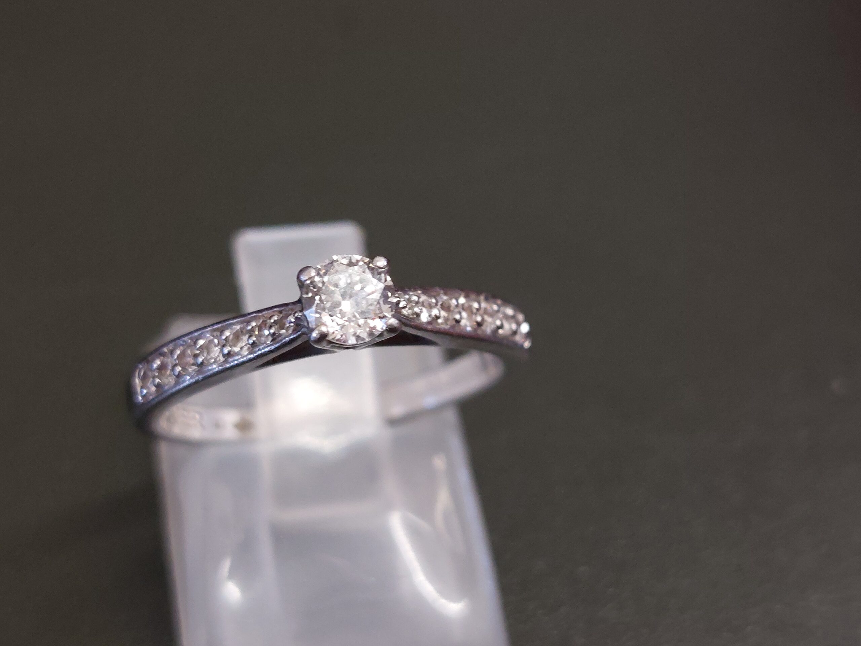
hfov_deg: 69.4
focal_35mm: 25
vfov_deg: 54.9
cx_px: 430
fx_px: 622
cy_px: 323
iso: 250
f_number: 1.8
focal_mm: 5.23
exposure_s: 1/50
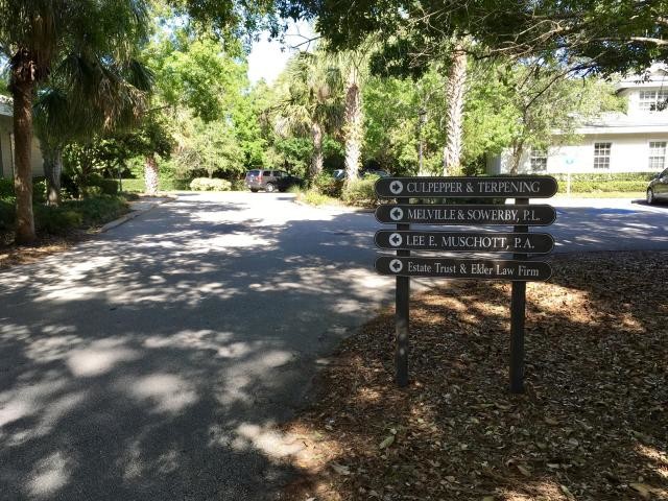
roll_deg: +1.1
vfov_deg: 48.2
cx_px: 334
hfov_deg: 61.7
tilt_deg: -5.7
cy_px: 250
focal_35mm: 29
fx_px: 560
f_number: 2.2
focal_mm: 4.15
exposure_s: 1/275
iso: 25
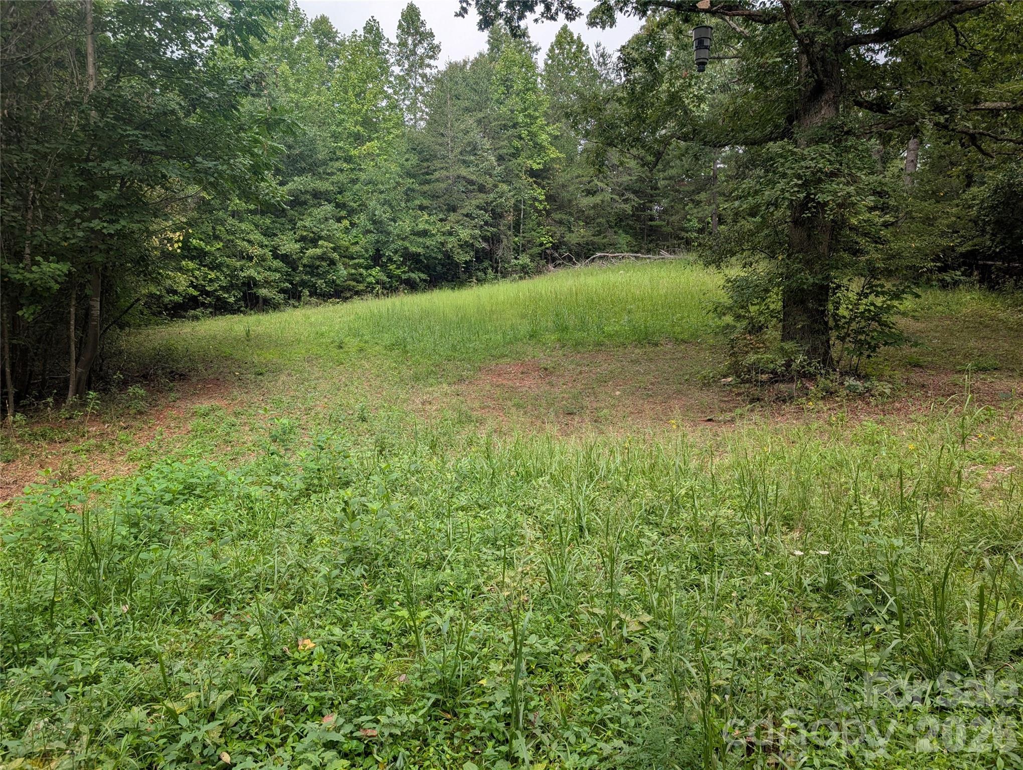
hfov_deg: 71.5
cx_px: 512
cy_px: 385
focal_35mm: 24
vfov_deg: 56.9
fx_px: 710
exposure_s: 1/586
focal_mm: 6.9
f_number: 1.68
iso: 20
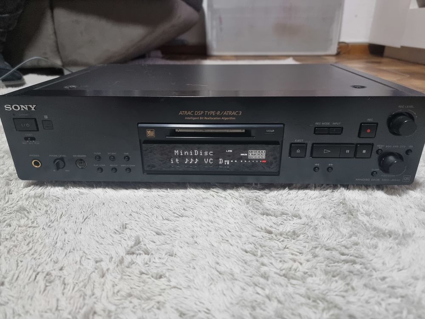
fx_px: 295
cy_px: 160
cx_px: 212
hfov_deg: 71.6
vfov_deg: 56.8
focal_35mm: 24
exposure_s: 1/50
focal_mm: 6.7
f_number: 1.8
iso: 640
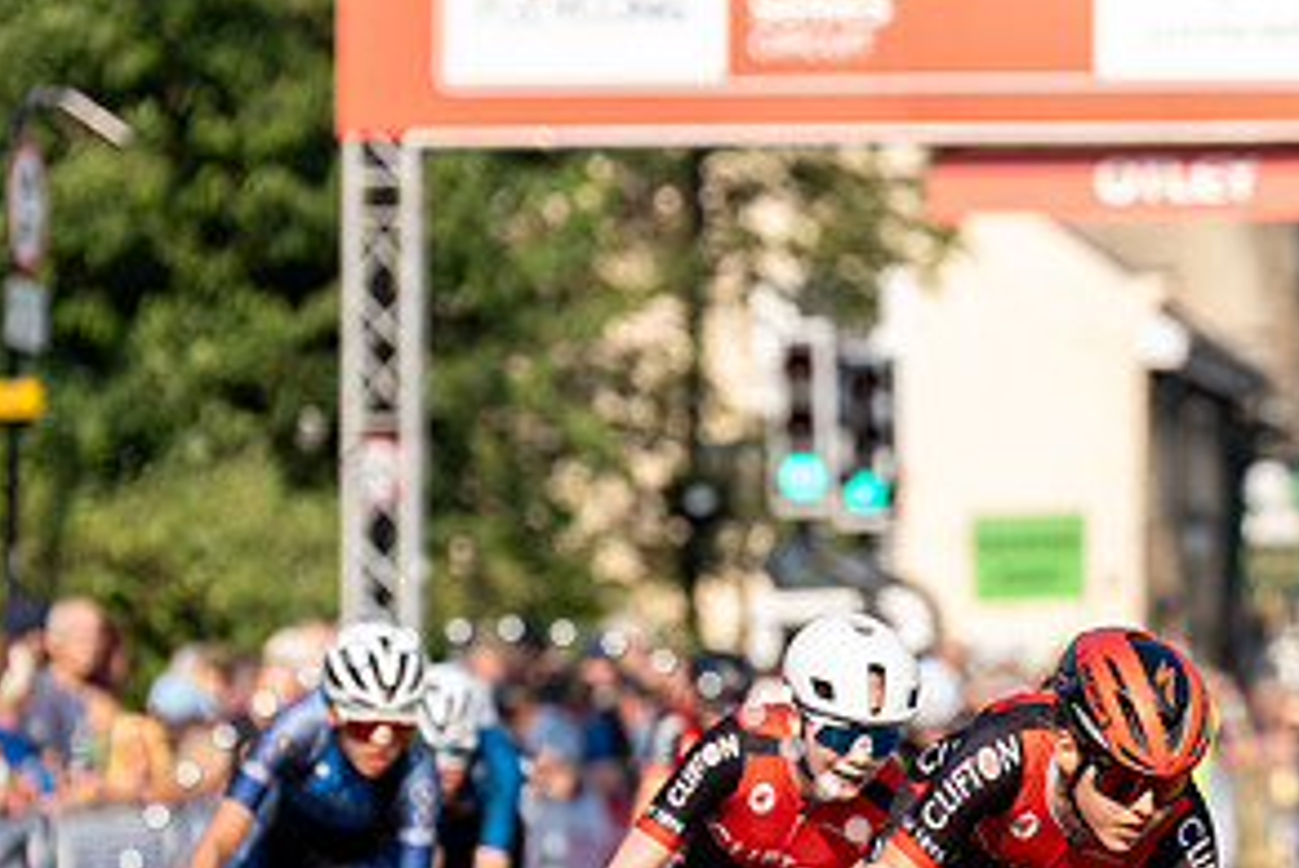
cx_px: 1201
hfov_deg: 5.5
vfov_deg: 3.7
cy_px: 808
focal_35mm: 374
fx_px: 13501
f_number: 4
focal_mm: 185
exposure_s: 1/1000
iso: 160
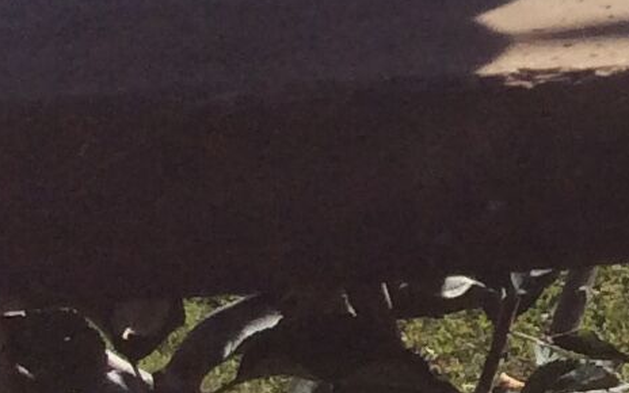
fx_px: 3240
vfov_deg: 6.7
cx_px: 1506
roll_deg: -0.9
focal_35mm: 189
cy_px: -439
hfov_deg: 9.8
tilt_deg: -4.9
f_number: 2.4
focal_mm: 3.3
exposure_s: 1/1972
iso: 32
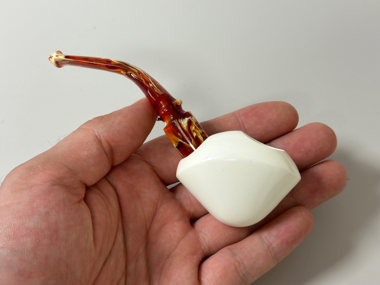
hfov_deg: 39.7
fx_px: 527
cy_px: 142
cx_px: 190
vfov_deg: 30.3
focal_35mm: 48
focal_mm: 6.86
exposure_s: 1/66
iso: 80
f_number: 1.78
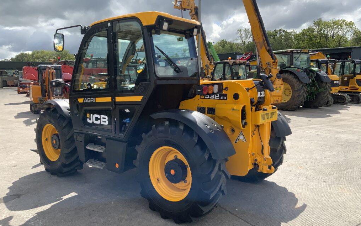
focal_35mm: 31
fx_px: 305
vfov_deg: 40.6
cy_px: 114
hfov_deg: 61.2
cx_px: 181
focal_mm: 3
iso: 16
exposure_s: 1/1451
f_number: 1.8
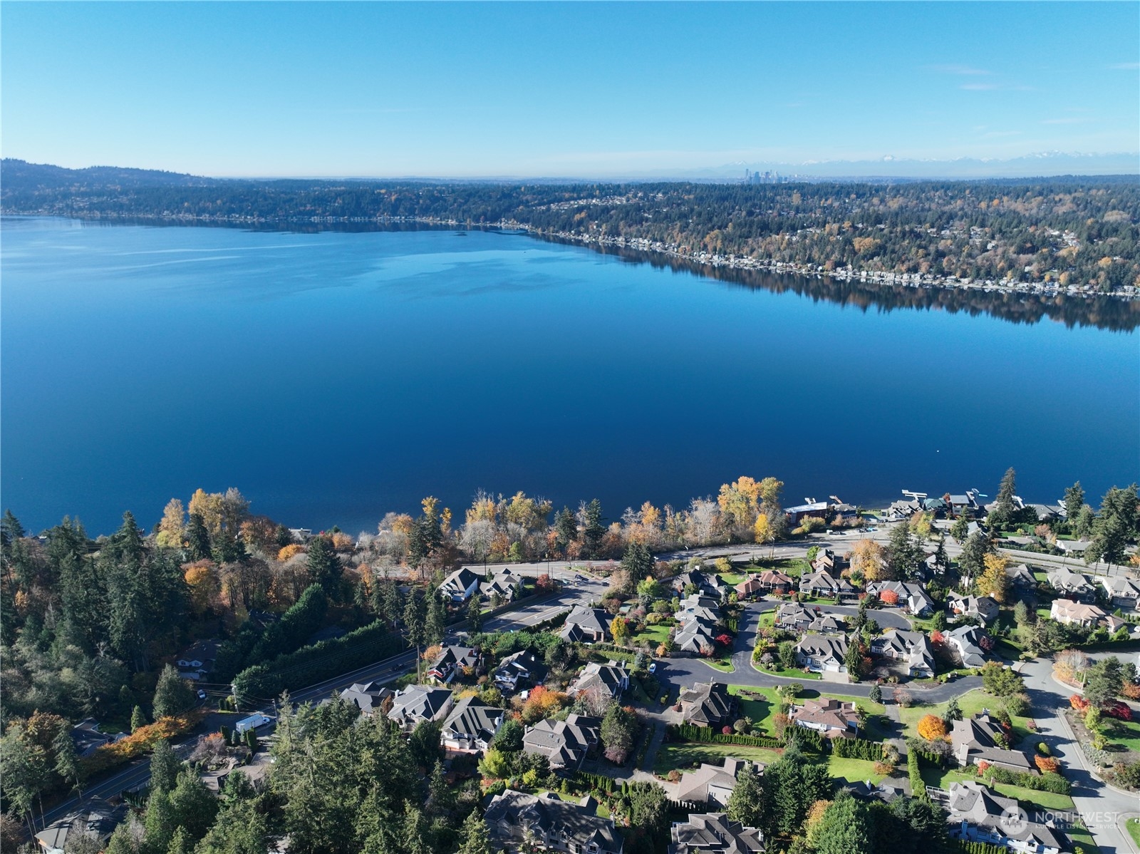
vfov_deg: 56.8
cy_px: 427
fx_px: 790
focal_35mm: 24
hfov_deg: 71.6
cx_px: 570
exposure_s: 1/1600
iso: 200
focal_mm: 12.29
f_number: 2.8
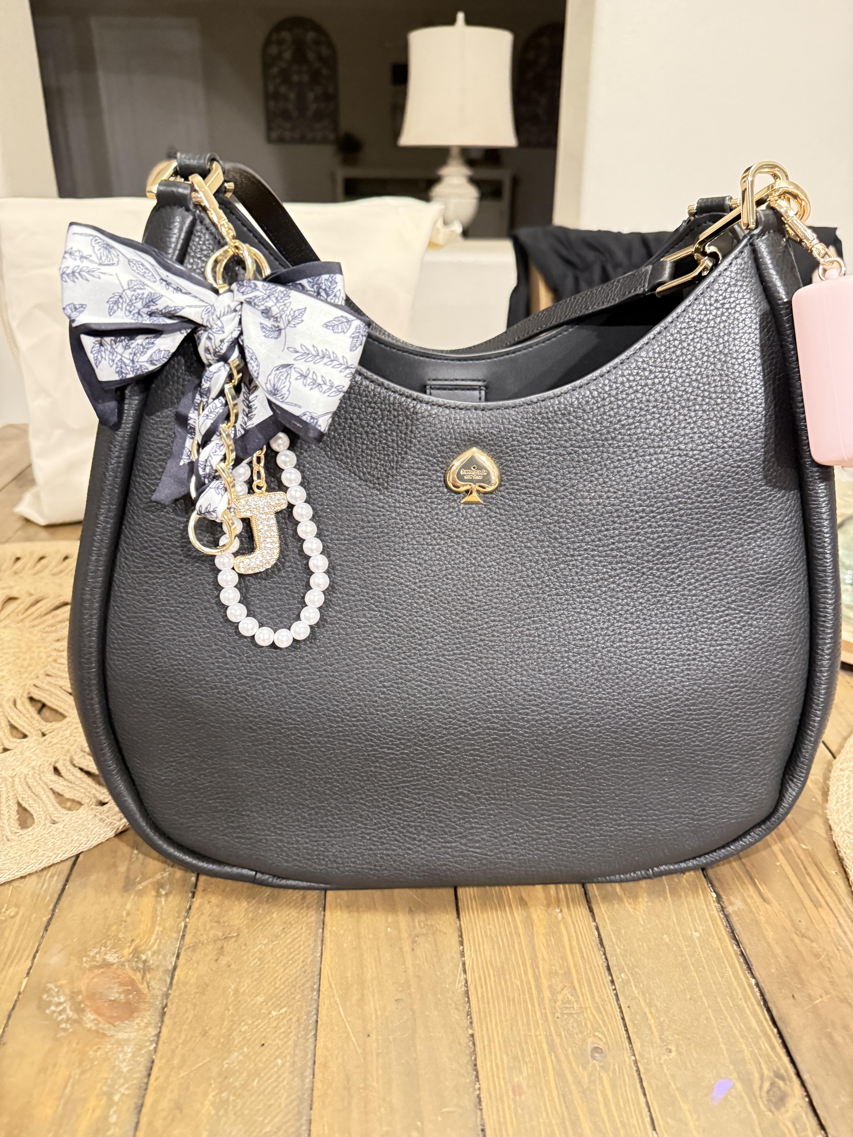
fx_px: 789
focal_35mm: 24
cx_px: 426
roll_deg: -1.2
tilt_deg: -26.1
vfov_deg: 71.6
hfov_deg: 56.8
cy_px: 568
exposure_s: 1/17
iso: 1600
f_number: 1.78
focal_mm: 6.76
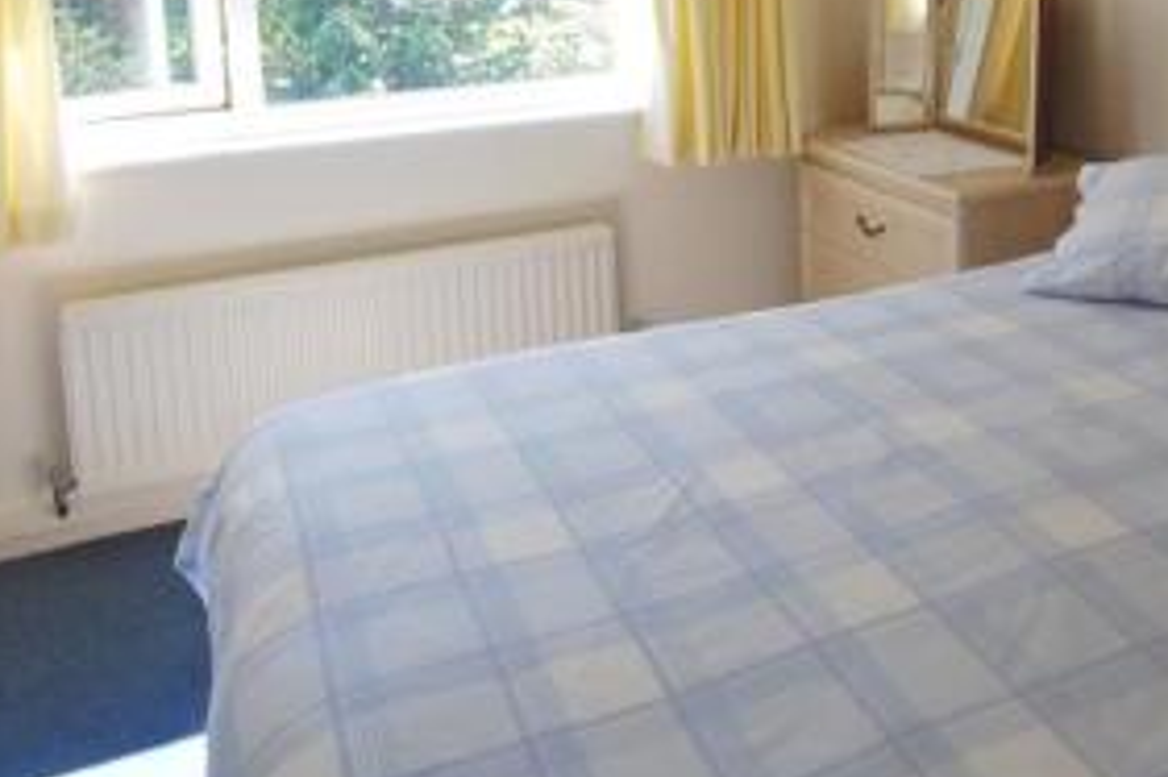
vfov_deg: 35.1
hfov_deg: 53.9
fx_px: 1135
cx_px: 719
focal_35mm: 35
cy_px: 42
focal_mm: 10
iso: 200
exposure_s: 1/125
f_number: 5.6
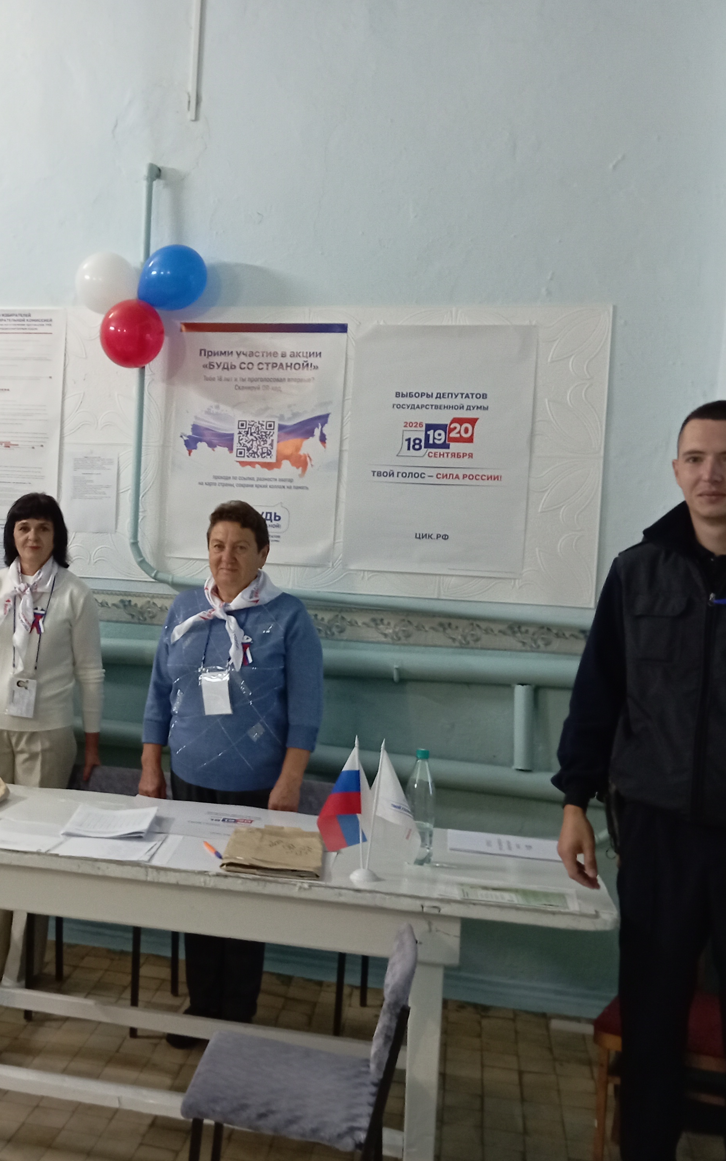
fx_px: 1298
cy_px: 578
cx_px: 126
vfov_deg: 48.2
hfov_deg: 30.4
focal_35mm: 41
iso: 853
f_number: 1.8
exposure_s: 1/25
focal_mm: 4.22
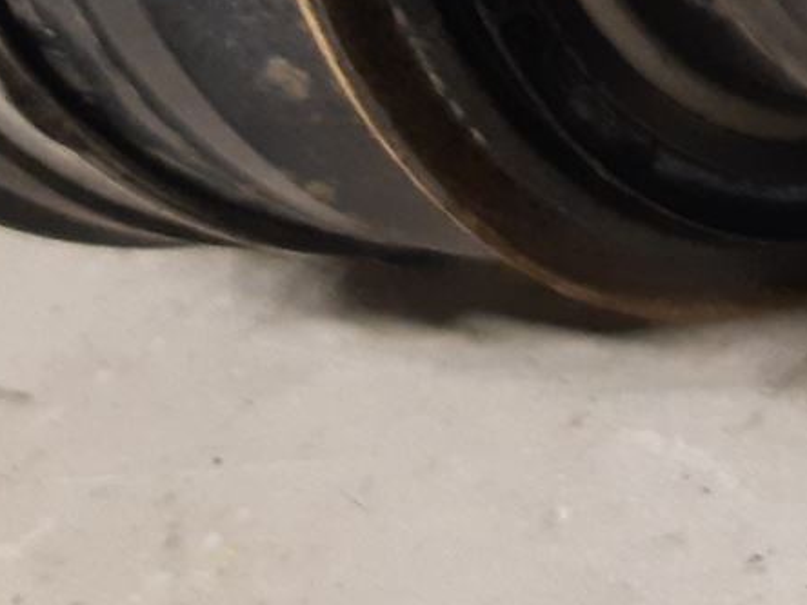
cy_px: -311
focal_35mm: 120
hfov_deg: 15.1
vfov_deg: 11.8
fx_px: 2798
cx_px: 1227
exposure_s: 1/33
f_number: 1.7
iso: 250
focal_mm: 3.93
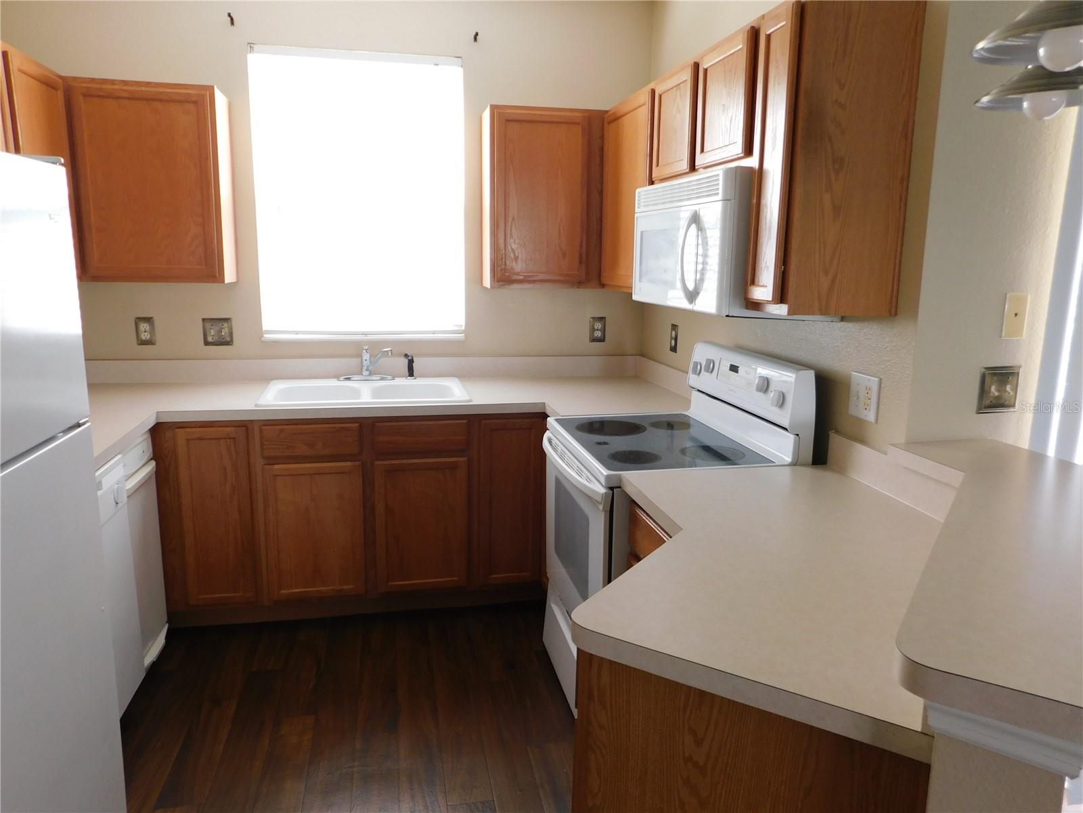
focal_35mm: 24
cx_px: 542
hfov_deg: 71.6
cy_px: 406
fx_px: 751
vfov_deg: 56.8
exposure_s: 1/30
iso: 140
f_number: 3
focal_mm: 4.1
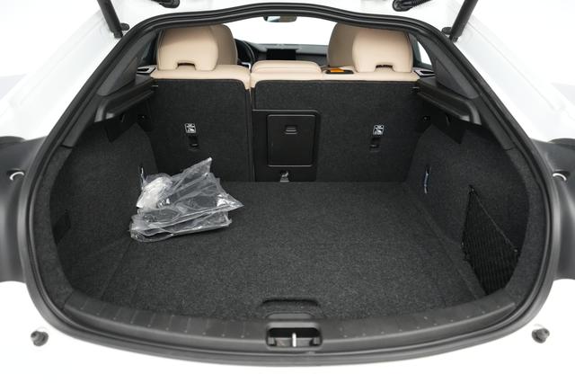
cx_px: 288
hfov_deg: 65.5
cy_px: 192
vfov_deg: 46.4
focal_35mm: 28
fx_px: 447
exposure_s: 1/160
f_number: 2.8
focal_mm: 28
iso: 5000
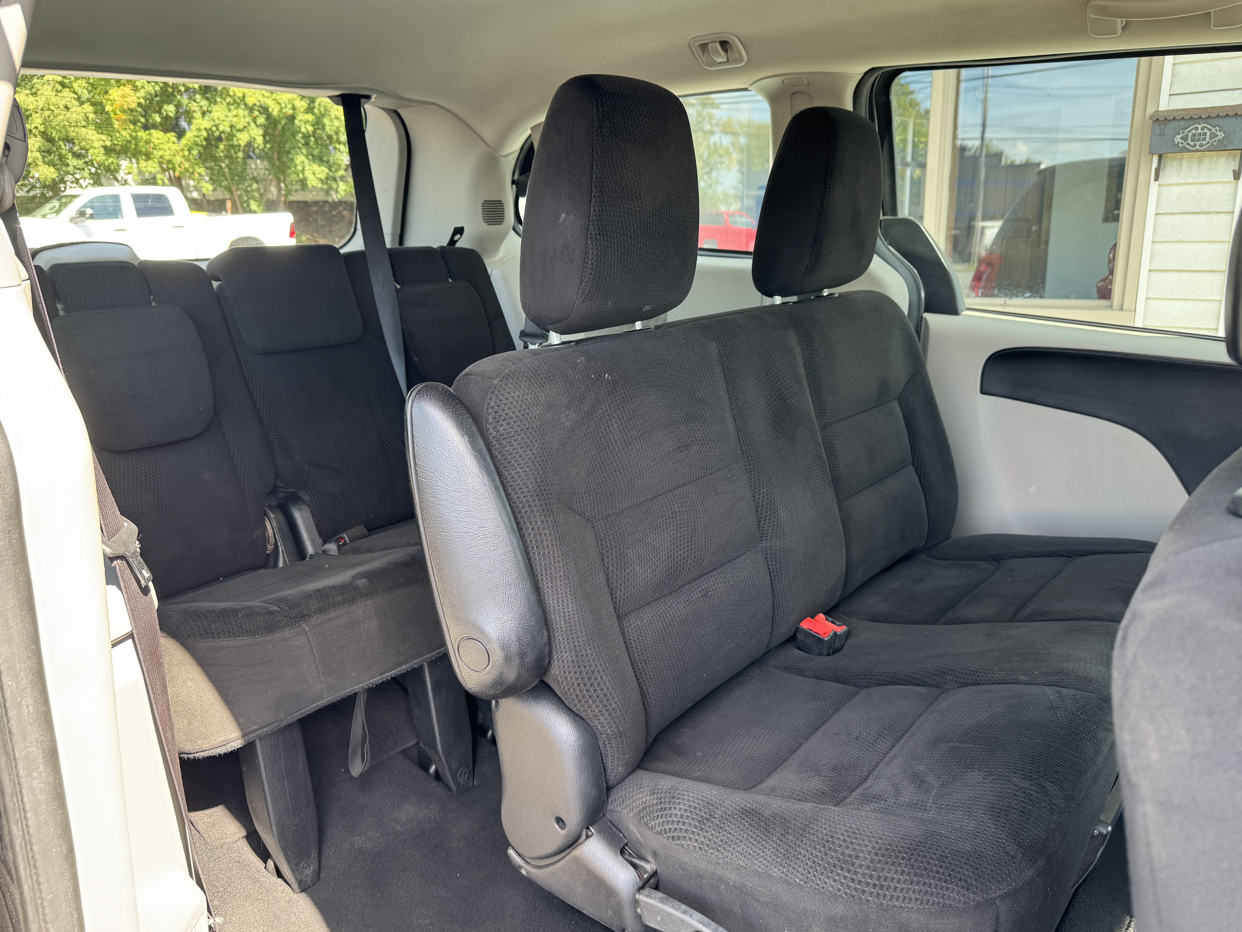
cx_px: 596
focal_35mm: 25
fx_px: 897
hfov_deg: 69.4
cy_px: 465
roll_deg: +1.4
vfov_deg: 54.9
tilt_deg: -15.7
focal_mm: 6.76
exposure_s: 1/121
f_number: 1.78
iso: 80
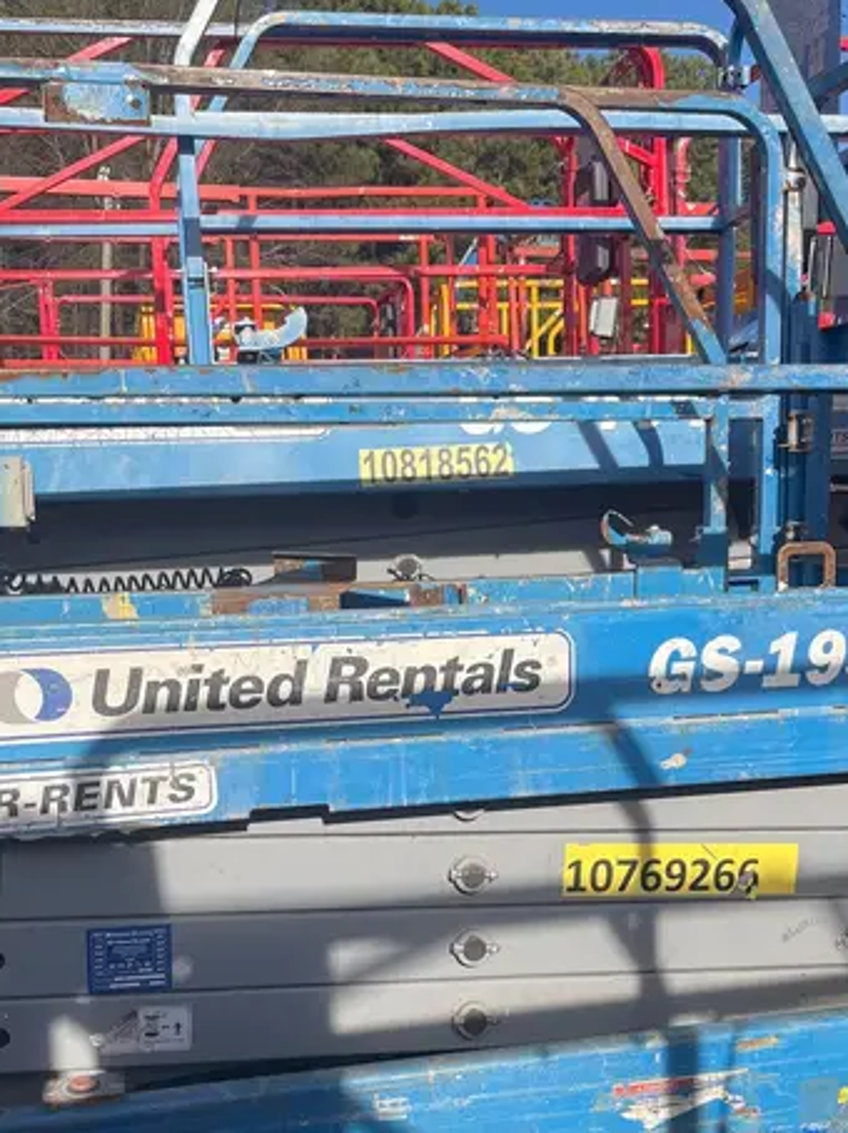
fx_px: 1373
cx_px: 446
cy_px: 730
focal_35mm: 42
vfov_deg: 44.3
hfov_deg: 34.3
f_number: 1.6
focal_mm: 5.1
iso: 50
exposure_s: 1/3049
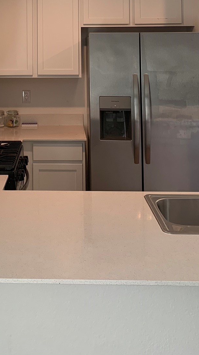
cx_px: 33
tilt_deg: +2.3
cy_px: 24
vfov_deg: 36.3
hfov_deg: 22.3
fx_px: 497
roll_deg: -0.4
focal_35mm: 53
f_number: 1.8
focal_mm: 4.25
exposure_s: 1/60
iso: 50
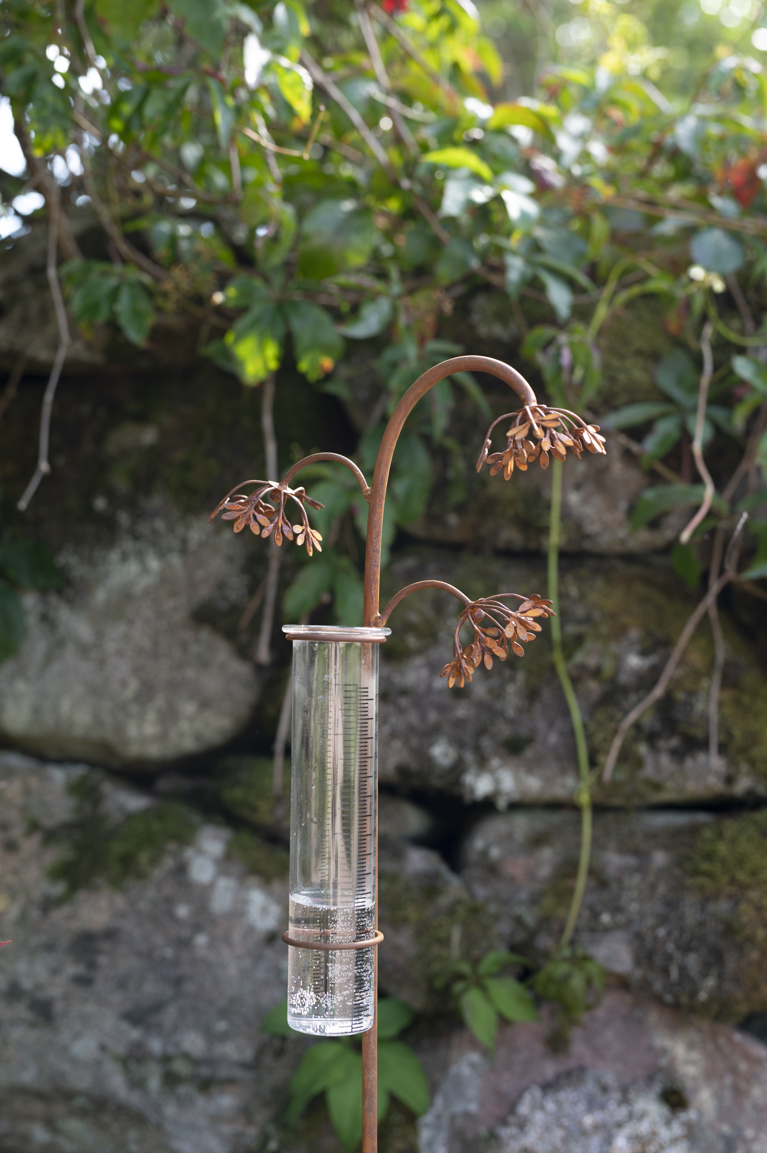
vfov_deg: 39.6
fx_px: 1600
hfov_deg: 27.0
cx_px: 384
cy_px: 576
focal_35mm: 50
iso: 200
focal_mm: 50
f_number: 4.5
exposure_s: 1/160
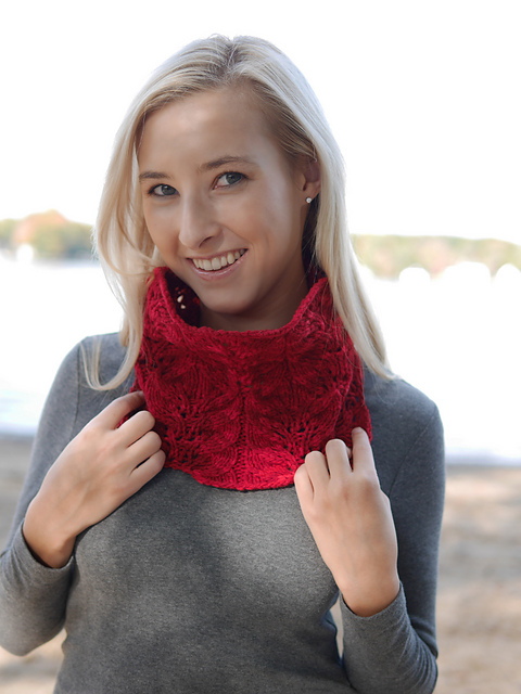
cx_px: 260
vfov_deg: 38.2
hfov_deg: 29.1
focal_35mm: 50
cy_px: 347
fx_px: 1003
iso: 200
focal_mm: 25
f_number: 1.8
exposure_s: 1/800
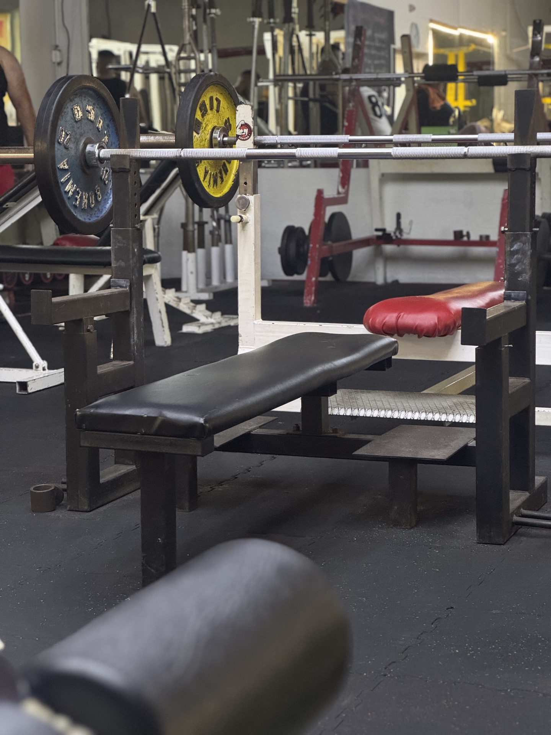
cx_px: 276
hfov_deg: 19.1
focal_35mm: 77
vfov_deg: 25.3
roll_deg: +0.2
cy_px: 368
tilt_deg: -7.9
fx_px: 1634
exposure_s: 1/50
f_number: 2.8
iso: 640
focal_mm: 9
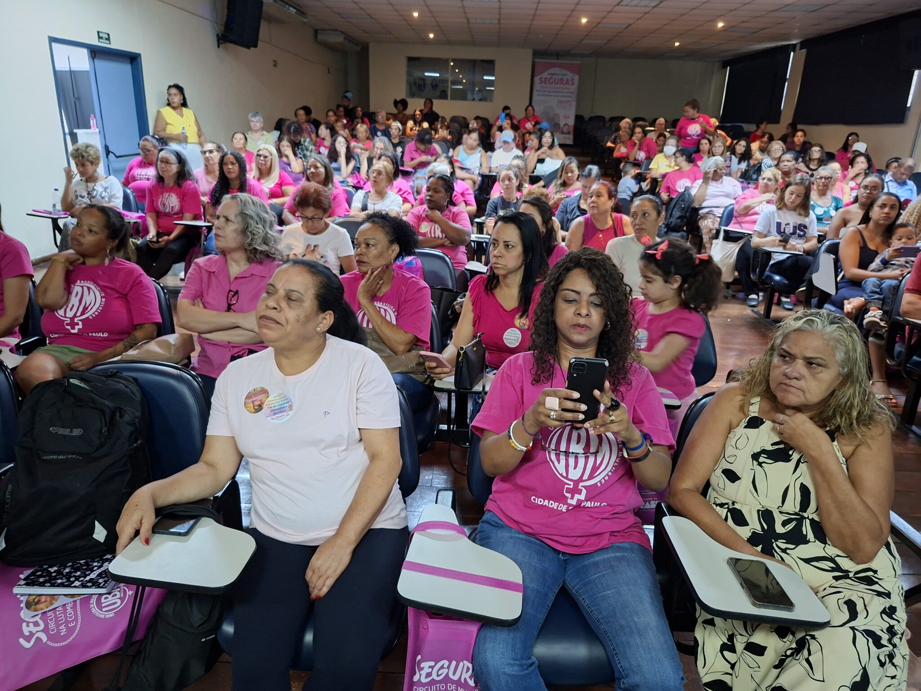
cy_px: 346
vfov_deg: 58.9
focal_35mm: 23
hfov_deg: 73.9
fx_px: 612
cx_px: 460
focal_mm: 5.54
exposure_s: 1/20
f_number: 1.8
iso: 800
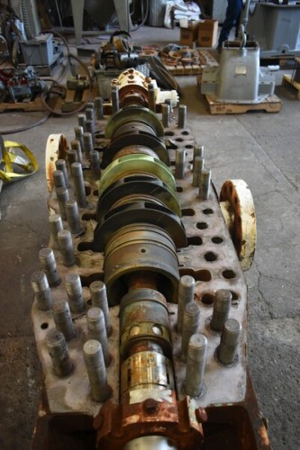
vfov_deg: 67.4
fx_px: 338
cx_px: 150
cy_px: 225
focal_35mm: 27
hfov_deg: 47.9
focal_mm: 18
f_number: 3.5
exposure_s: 1/125
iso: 1000
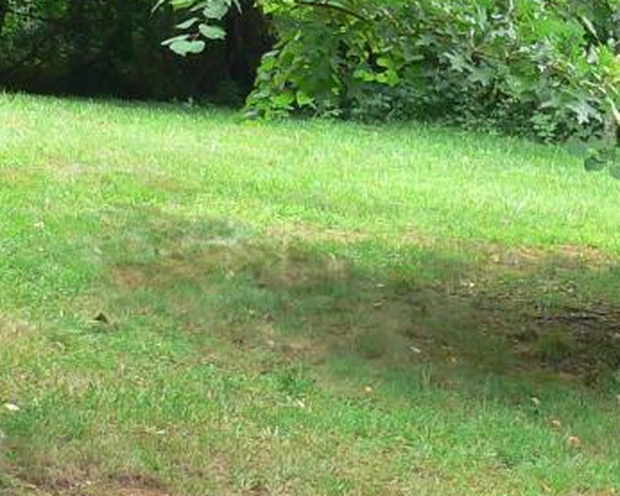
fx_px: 2386
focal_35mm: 130
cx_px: 618
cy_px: -21
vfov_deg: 11.7
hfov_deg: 14.6
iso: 80
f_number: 2.8
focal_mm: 6
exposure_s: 1/60
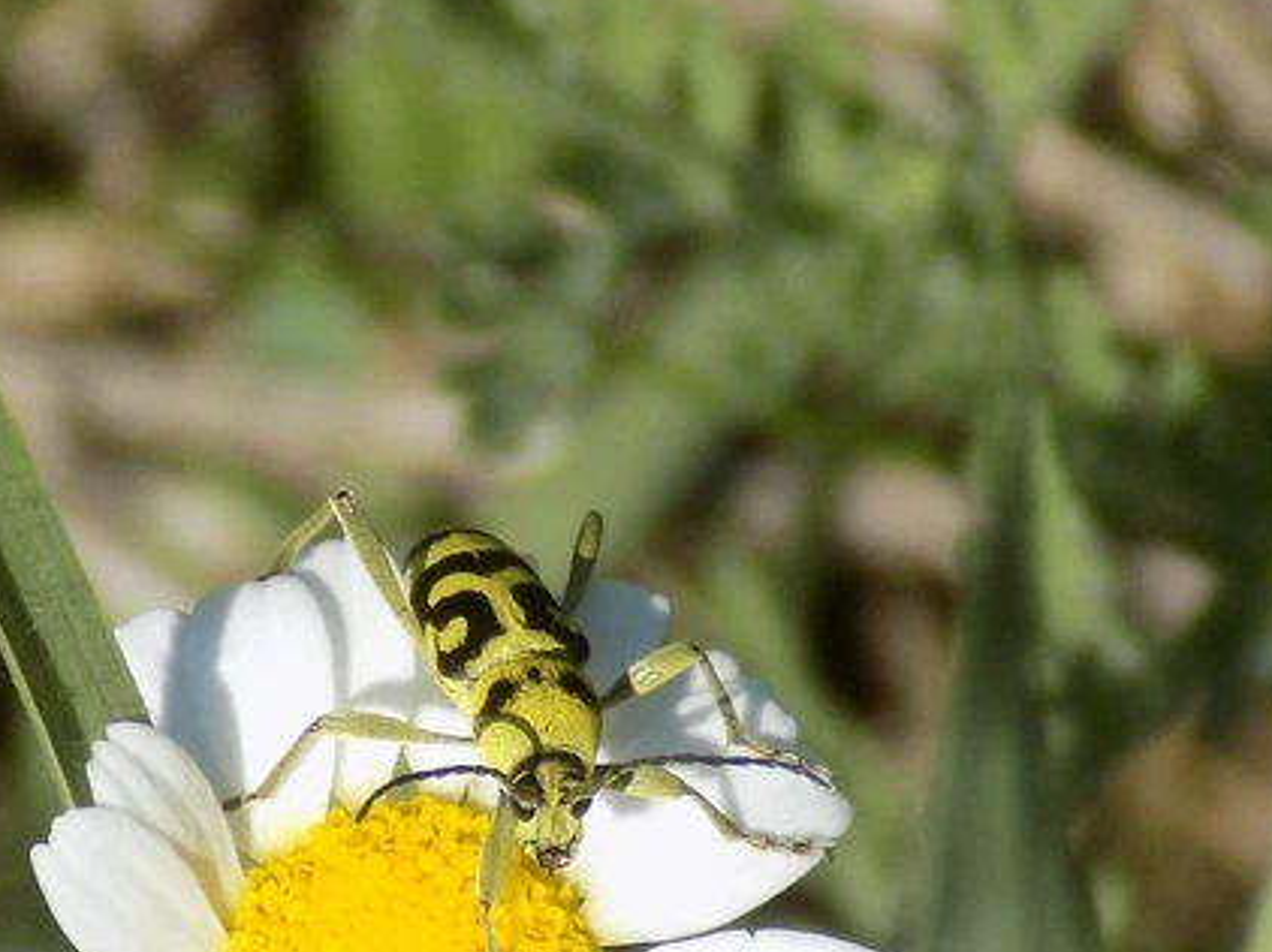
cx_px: 567
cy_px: 613
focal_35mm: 255
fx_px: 9365
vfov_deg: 5.8
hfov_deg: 7.8
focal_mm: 29.9
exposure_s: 1/400
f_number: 5.3
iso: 80
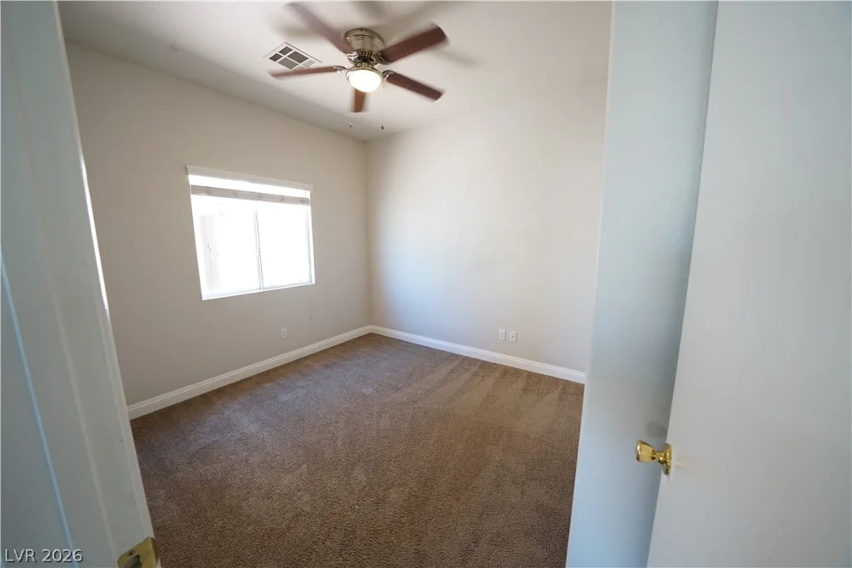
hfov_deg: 112.6
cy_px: 284
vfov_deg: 90.0
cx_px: 426
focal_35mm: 12
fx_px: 284
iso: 2500
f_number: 9
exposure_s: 1/50
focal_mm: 12
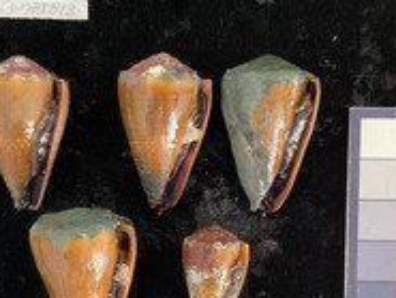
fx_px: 630
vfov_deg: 26.0
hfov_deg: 34.9
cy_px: 248
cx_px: 188
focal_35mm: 55
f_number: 1.8
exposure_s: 1/60
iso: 64
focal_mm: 3
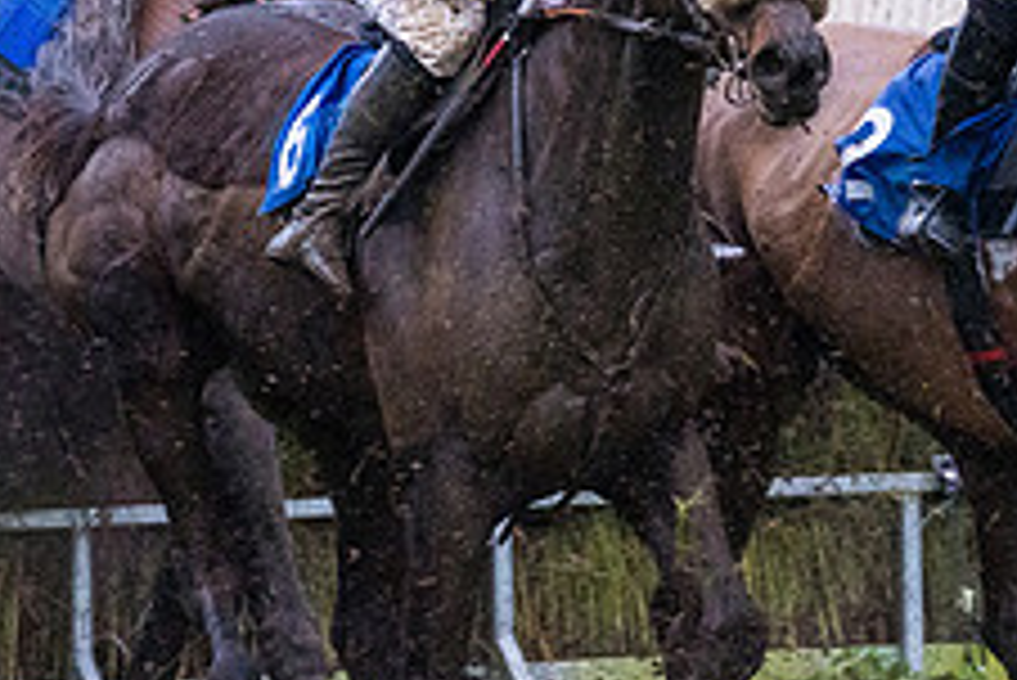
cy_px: -170
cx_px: 242
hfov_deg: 4.5
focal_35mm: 459
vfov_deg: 3.0
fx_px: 12975
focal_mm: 135
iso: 5000
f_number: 4.5
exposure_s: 1/800
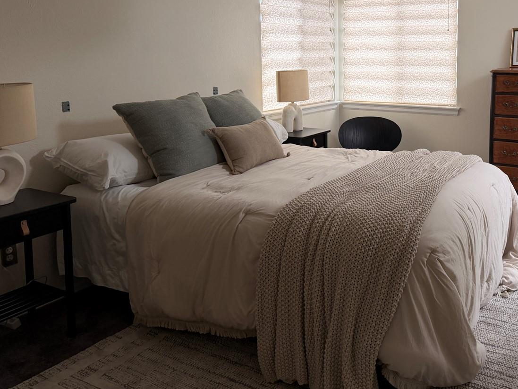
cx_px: 355
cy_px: 112
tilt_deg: -8.2
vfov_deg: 39.9
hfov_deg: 51.4
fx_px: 524
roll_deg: +1.0
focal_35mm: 35
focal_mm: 6.76
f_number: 1.78
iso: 200
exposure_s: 1/121
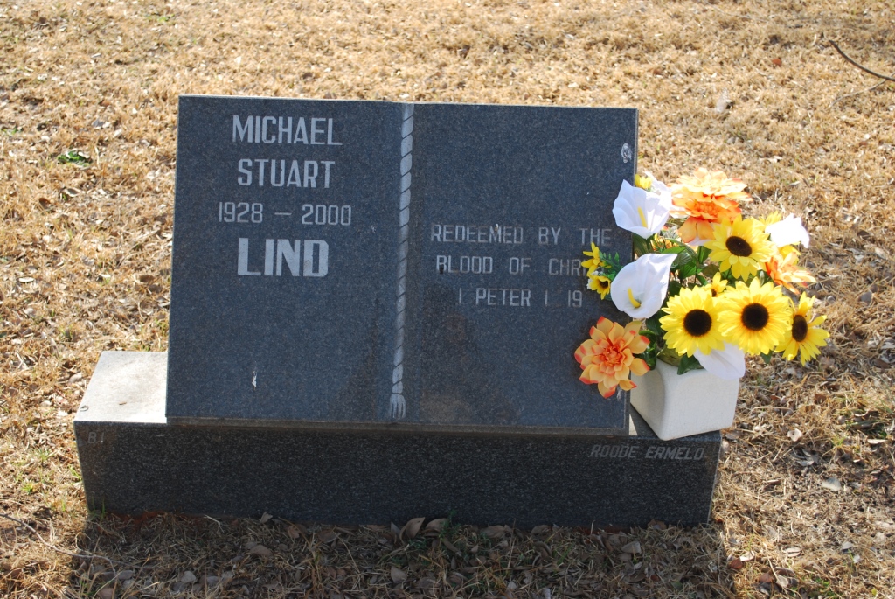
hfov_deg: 38.8
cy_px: 300
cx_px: 448
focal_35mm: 51
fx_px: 1269
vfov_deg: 26.5
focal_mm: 34
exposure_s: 1/125
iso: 125
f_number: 5.6
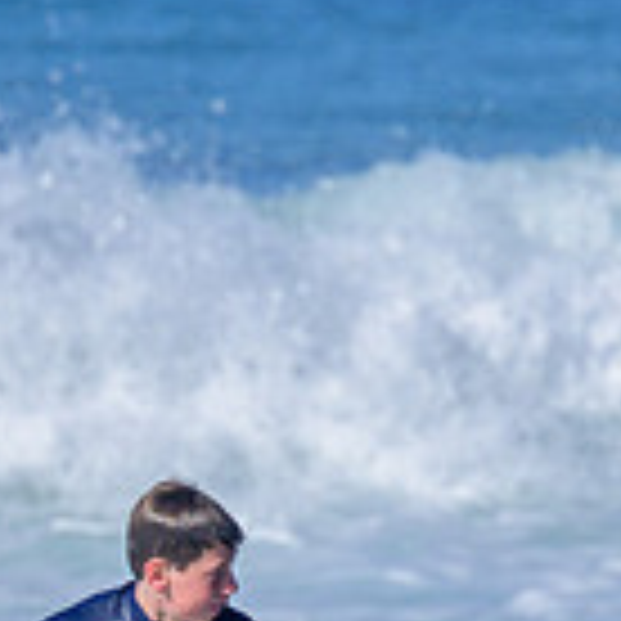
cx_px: 187
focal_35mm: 2747
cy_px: 855
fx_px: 55754
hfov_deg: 0.6
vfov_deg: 0.6
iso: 100
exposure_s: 1/800
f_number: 8
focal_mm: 560
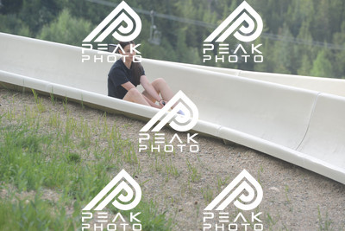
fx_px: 1869
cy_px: 116
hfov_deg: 10.5
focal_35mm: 195
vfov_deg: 7.0
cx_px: 172
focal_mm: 195
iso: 640
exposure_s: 1/640
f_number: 6.3
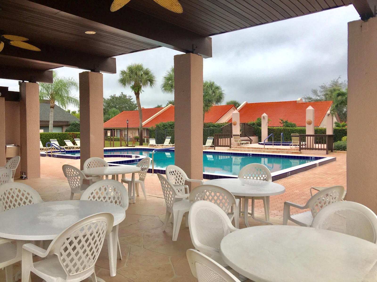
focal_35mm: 29
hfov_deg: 61.7
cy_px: 141
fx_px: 316
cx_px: 188
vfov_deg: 48.2
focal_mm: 4.15
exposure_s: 1/214
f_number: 2.2
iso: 25
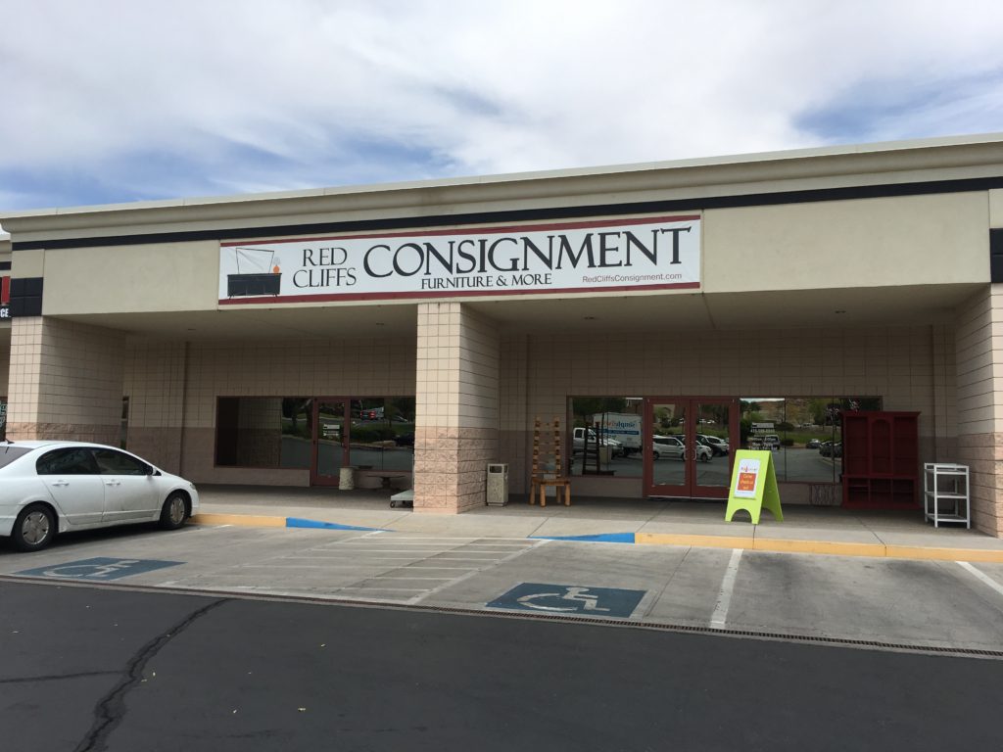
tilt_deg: +4.6
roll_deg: -0.9
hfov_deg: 61.7
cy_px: 376
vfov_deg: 48.2
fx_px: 840
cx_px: 502
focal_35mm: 29
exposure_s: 1/2024
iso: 25
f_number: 2.2
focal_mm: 4.15
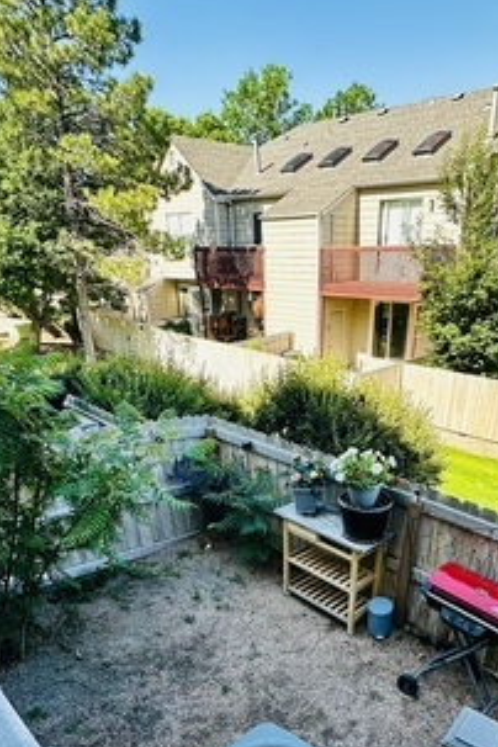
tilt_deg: -29.4
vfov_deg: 70.6
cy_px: 523
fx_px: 498
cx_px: 285
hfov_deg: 52.9
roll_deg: +1.1
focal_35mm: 24
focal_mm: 2.22
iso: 40
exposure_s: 1/380
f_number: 2.2
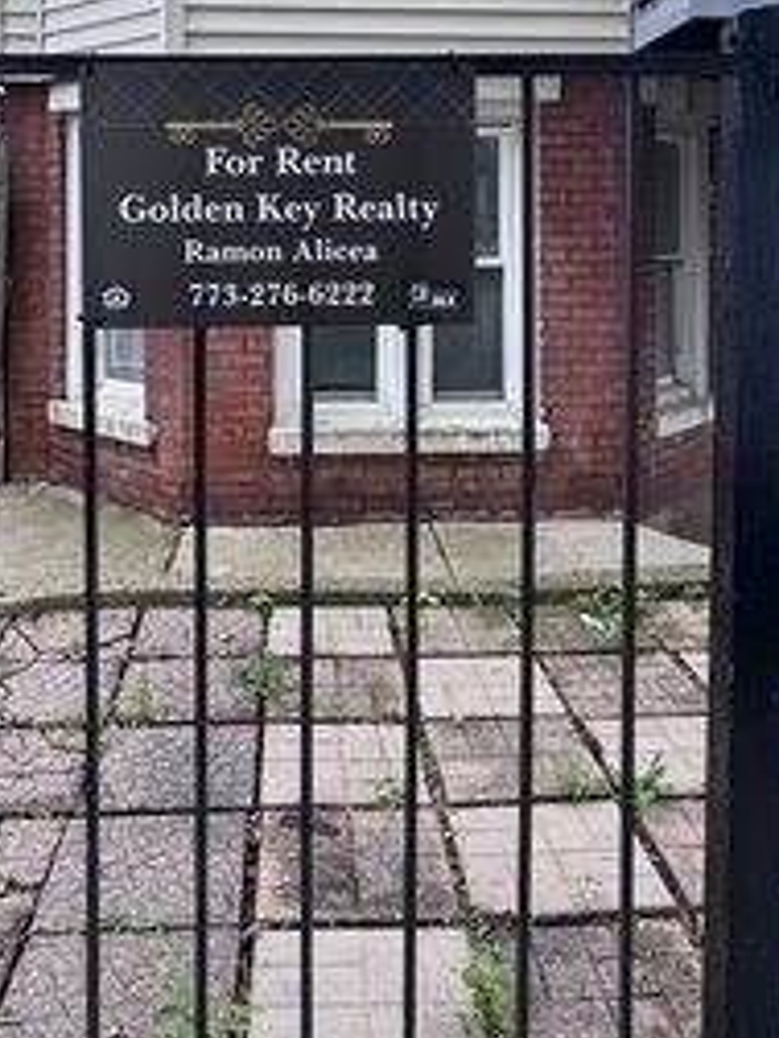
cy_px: 270
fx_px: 1110
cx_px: 346
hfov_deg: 38.6
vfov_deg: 48.4
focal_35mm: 37
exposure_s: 1/99
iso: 50
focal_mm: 2.22
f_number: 2.2
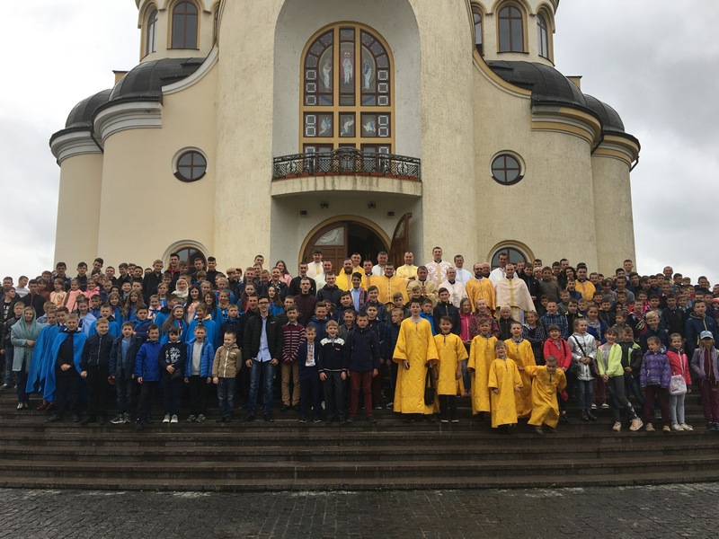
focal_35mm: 29
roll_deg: +1.4
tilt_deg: +10.8
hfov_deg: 61.7
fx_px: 602
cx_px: 360
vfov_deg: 48.2
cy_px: 270
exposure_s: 1/582
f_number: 2.2
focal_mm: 4.15
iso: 25
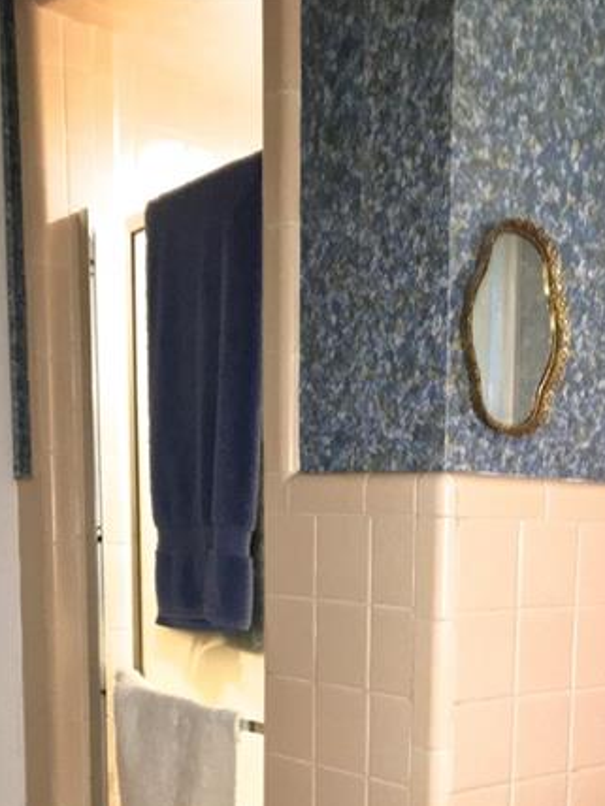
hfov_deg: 27.7
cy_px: 712
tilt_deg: -7.9
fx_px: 1212
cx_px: 445
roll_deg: -1.1
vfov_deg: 34.9
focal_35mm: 52
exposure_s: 1/30
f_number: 2.2
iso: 160
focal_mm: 4.15
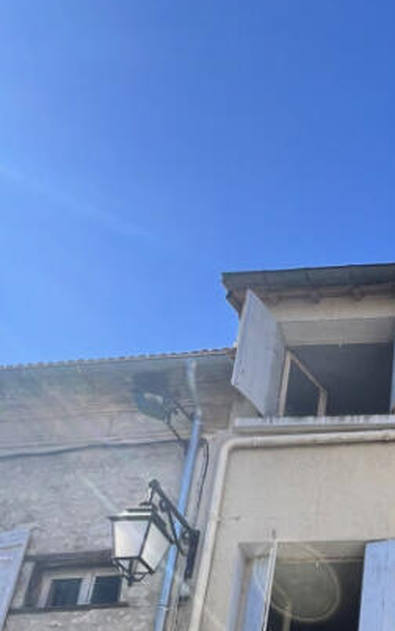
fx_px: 603
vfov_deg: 41.5
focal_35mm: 35
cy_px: 723
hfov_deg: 31.1
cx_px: 464
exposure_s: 1/407
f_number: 1.8
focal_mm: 1.57
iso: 32
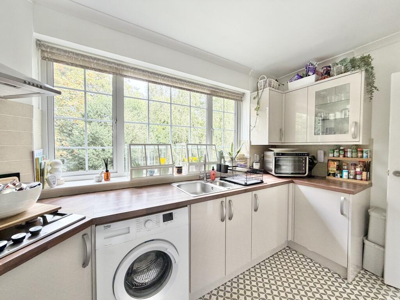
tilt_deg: -0.6
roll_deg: -0.5
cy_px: 150
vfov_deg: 85.7
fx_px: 162
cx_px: 200
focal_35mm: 14
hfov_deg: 102.1
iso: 200
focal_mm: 2.22
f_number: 2.2
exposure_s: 1/121
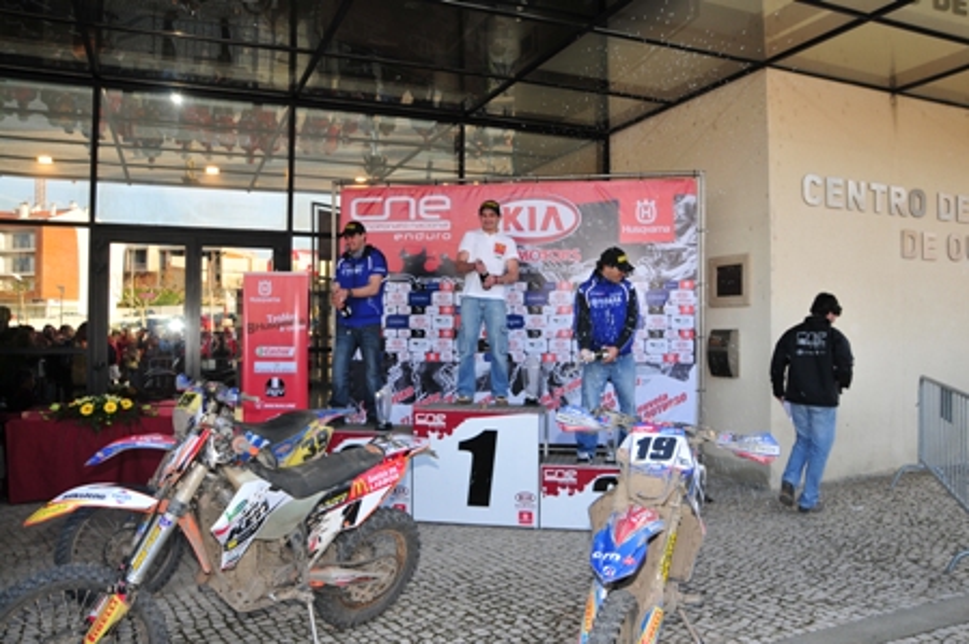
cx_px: 484
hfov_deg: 67.4
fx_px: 726
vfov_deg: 47.8
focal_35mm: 27
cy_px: 322
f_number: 6.3
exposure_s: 1/125
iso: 200
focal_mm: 18
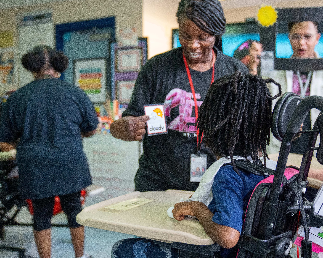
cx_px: 190
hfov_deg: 40.2
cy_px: 124
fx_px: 440
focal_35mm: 46
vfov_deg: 32.7
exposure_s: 1/640
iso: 8000
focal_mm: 37
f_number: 2.8
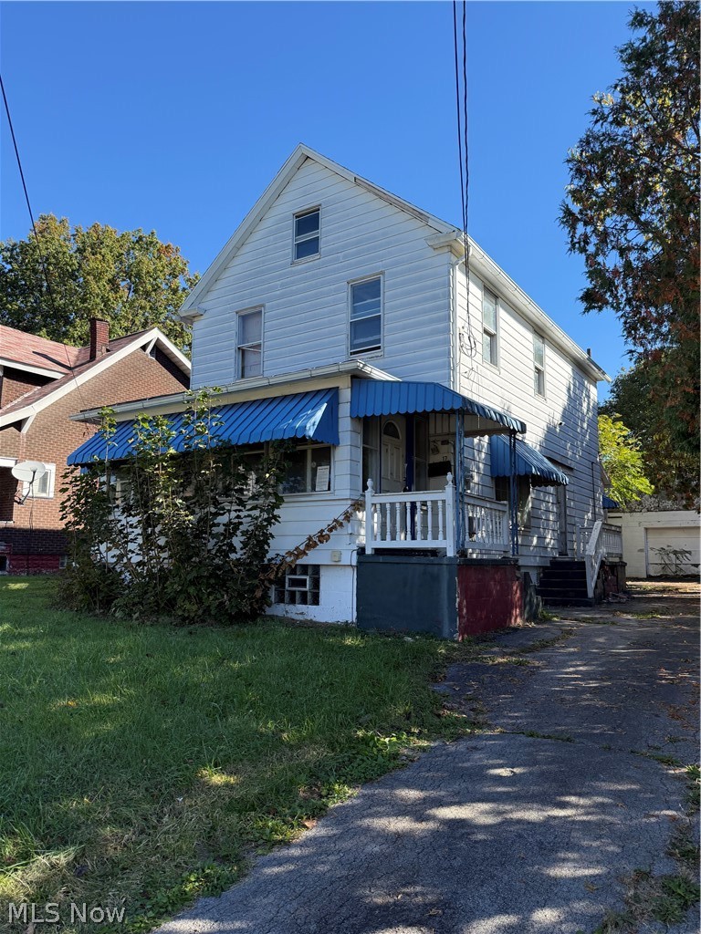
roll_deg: -0.9
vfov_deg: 71.6
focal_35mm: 24
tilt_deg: +9.4
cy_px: 467
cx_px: 350
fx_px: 648
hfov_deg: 56.8
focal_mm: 6.76
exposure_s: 1/2000
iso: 100
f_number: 1.78
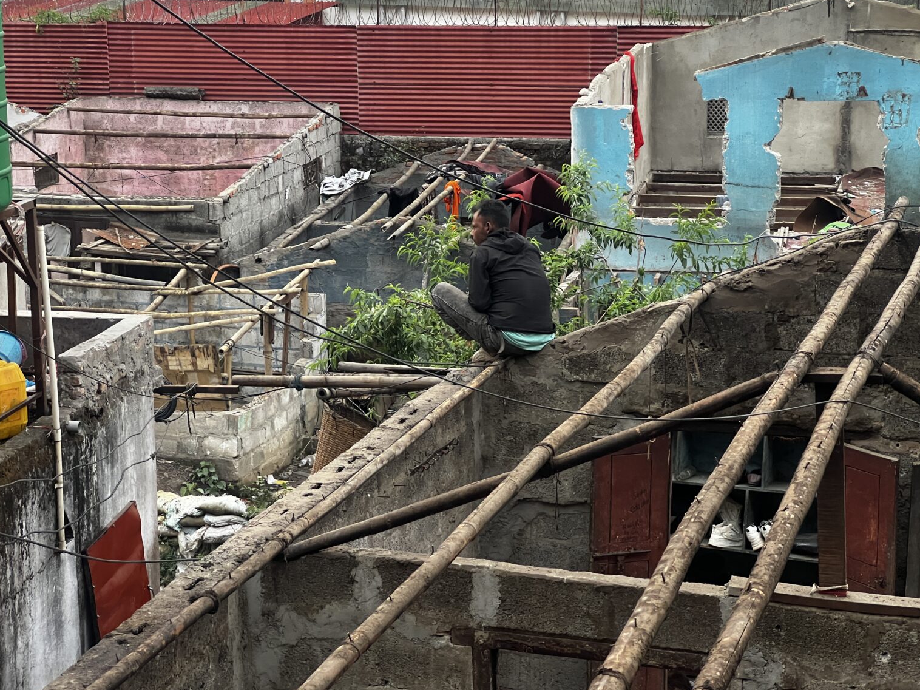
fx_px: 2073
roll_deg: +0.3
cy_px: 343
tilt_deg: -13.2
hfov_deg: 25.0
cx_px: 461
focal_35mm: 78
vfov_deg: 18.9
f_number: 2.8
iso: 200
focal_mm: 9
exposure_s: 1/92
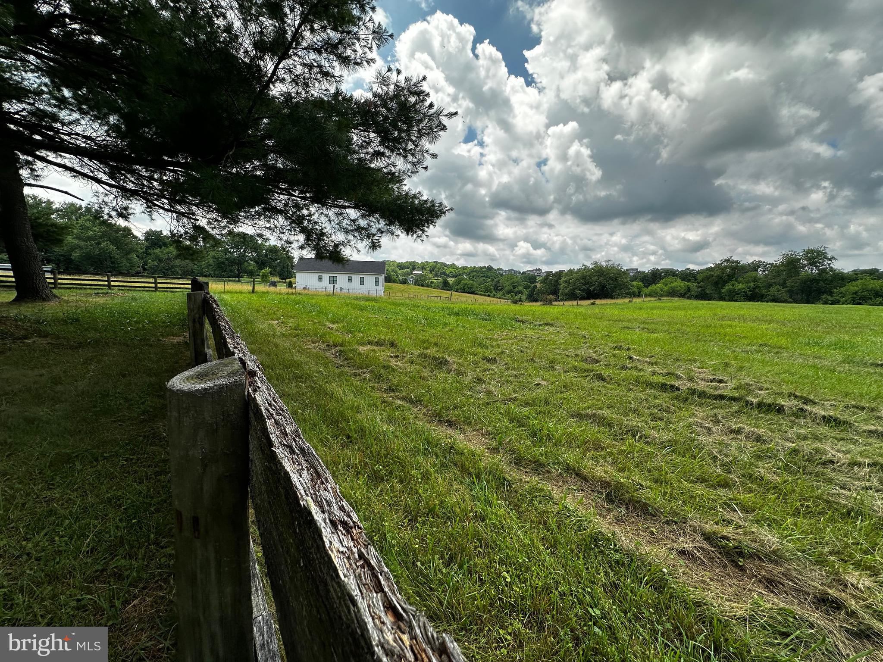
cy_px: 331
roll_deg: -1.5
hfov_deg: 102.1
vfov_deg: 85.7
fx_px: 357
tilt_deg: -8.0
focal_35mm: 14
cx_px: 442
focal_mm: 2.22
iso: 50
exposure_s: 1/1147
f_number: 2.2
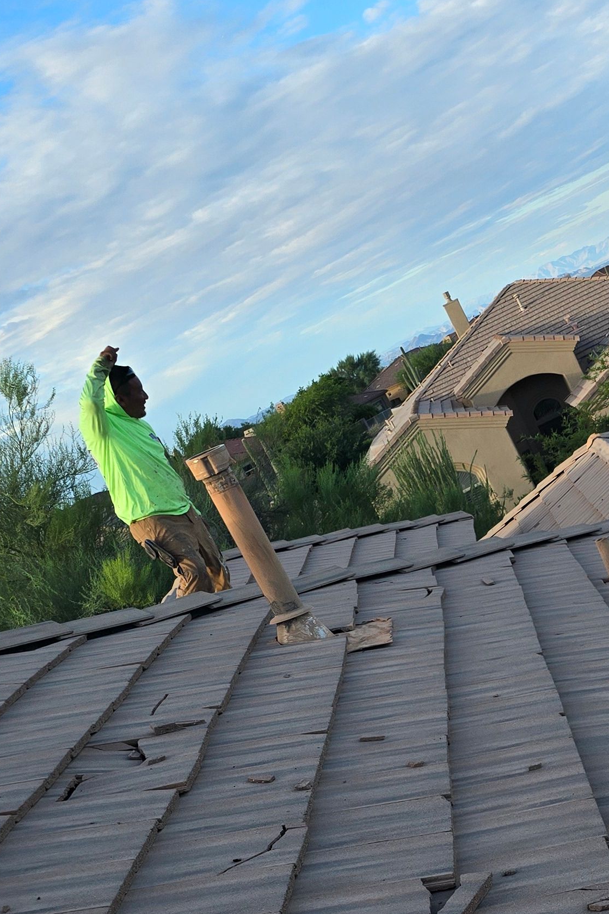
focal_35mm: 57
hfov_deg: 21.9
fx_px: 1447
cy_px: 799
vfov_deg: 33.5
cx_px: 739
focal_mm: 6.3
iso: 12
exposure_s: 1/235
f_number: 1.7
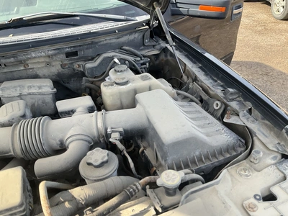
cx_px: 144
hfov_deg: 61.7
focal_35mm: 29
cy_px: 108
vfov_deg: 48.2
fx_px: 241
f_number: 1.8
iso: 25
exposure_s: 1/197
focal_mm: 3
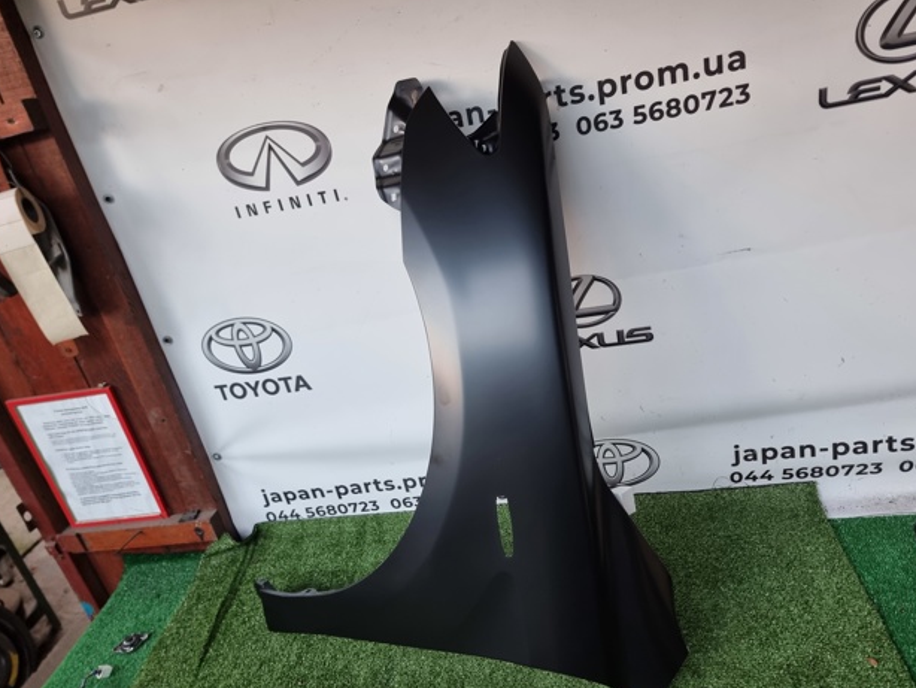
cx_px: 457
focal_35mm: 25
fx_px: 662
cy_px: 351
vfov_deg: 54.9
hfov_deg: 69.4
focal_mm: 6.7
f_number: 1.8
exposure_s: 1/120
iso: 200
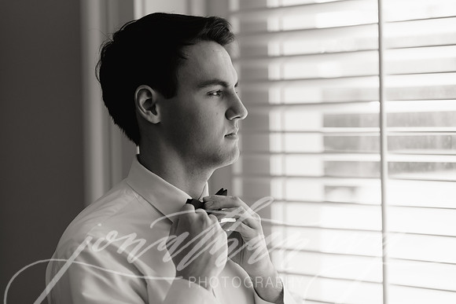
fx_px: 1077
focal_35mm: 85
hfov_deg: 23.9
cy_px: 152
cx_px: 228
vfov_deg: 16.1
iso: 400
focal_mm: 85
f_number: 2.2
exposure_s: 1/2500
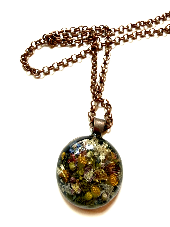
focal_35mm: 24
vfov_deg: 71.6
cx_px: 85
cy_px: 114
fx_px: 157
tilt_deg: -69.3
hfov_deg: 56.8
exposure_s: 1/60
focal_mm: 2.22
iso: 200
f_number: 2.2
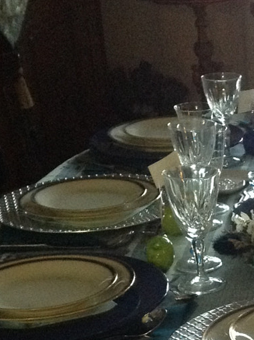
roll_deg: +0.8
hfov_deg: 12.8
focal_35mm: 110
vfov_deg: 17.4
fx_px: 1079
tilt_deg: -27.5
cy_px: 363
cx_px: 364
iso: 400
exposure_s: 1/15
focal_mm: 4.28
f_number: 2.4
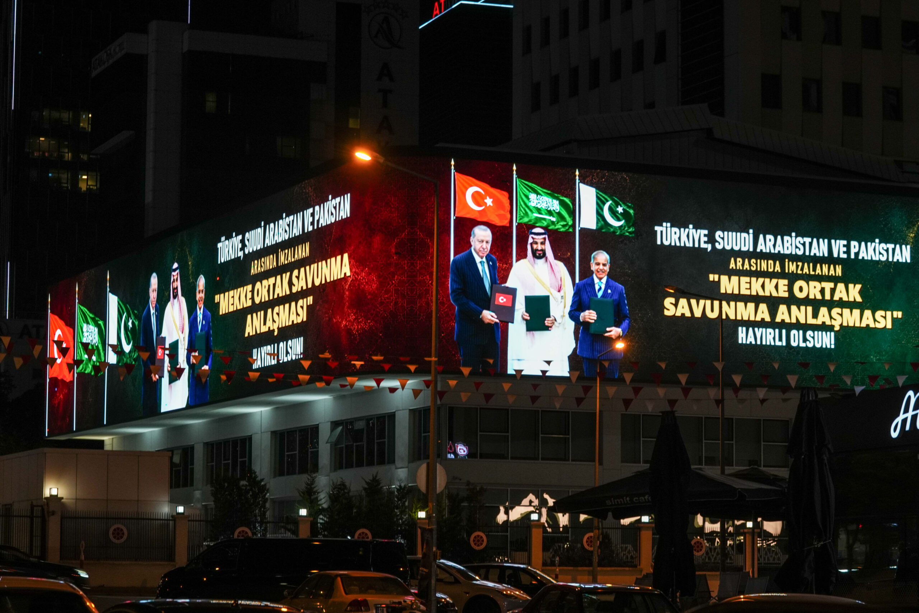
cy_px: 306
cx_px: 460
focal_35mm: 94
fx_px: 2400
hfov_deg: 21.7
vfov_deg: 14.6
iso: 800
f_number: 7.1
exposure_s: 1/30
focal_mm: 94
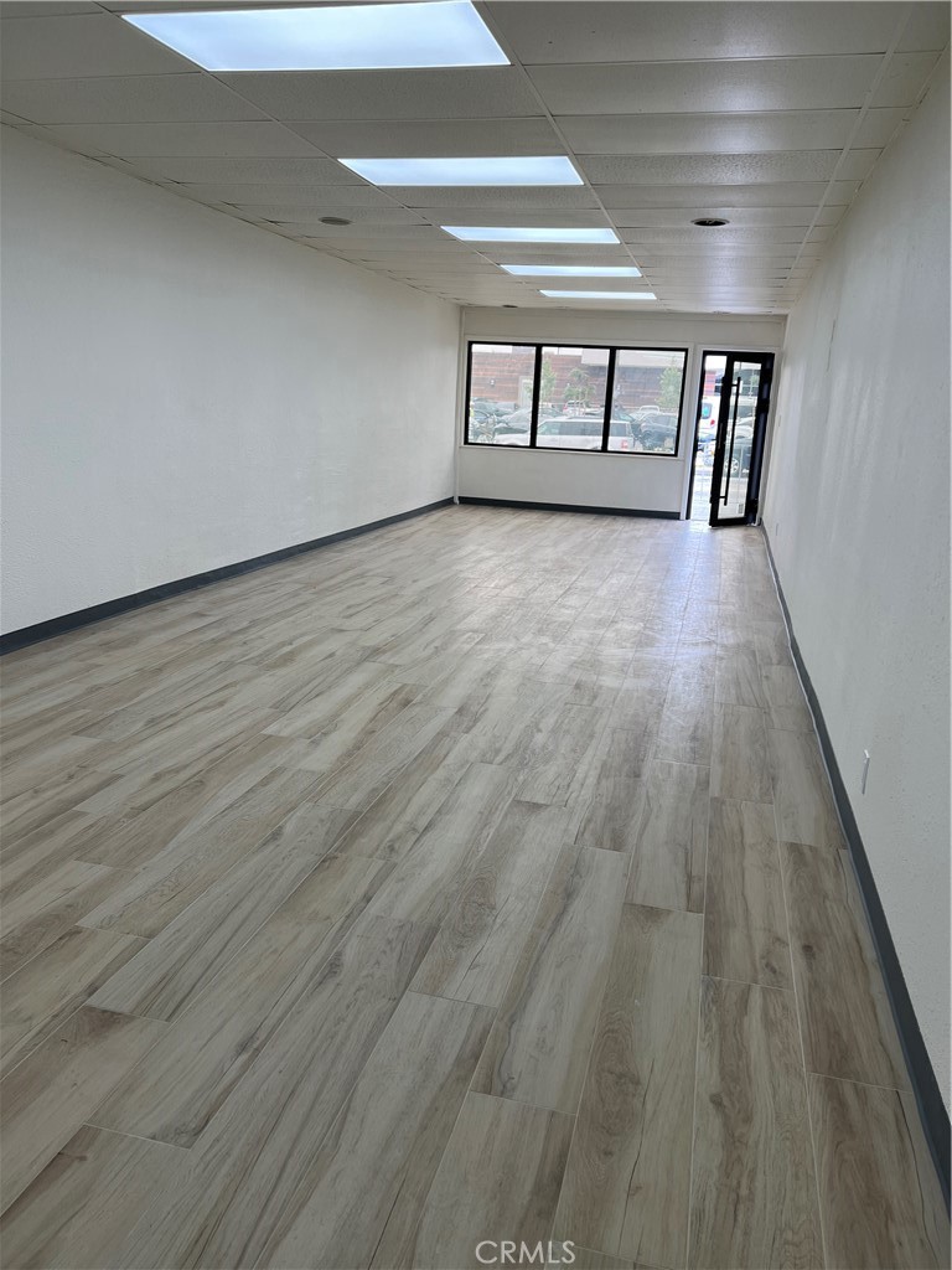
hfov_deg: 53.1
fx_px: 953
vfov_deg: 67.3
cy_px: 635
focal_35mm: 26
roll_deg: -2.9
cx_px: 476
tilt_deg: -13.9
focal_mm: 5.7
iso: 40
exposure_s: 1/166
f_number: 1.5
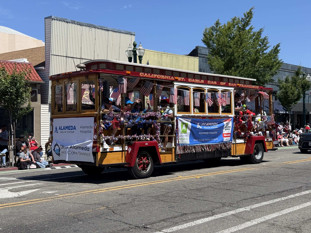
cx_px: 156
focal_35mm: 48
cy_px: 116
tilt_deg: +1.4
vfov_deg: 30.3
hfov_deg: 39.7
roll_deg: +0.9
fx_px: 431
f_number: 1.78
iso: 64
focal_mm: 6.76
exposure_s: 1/4587
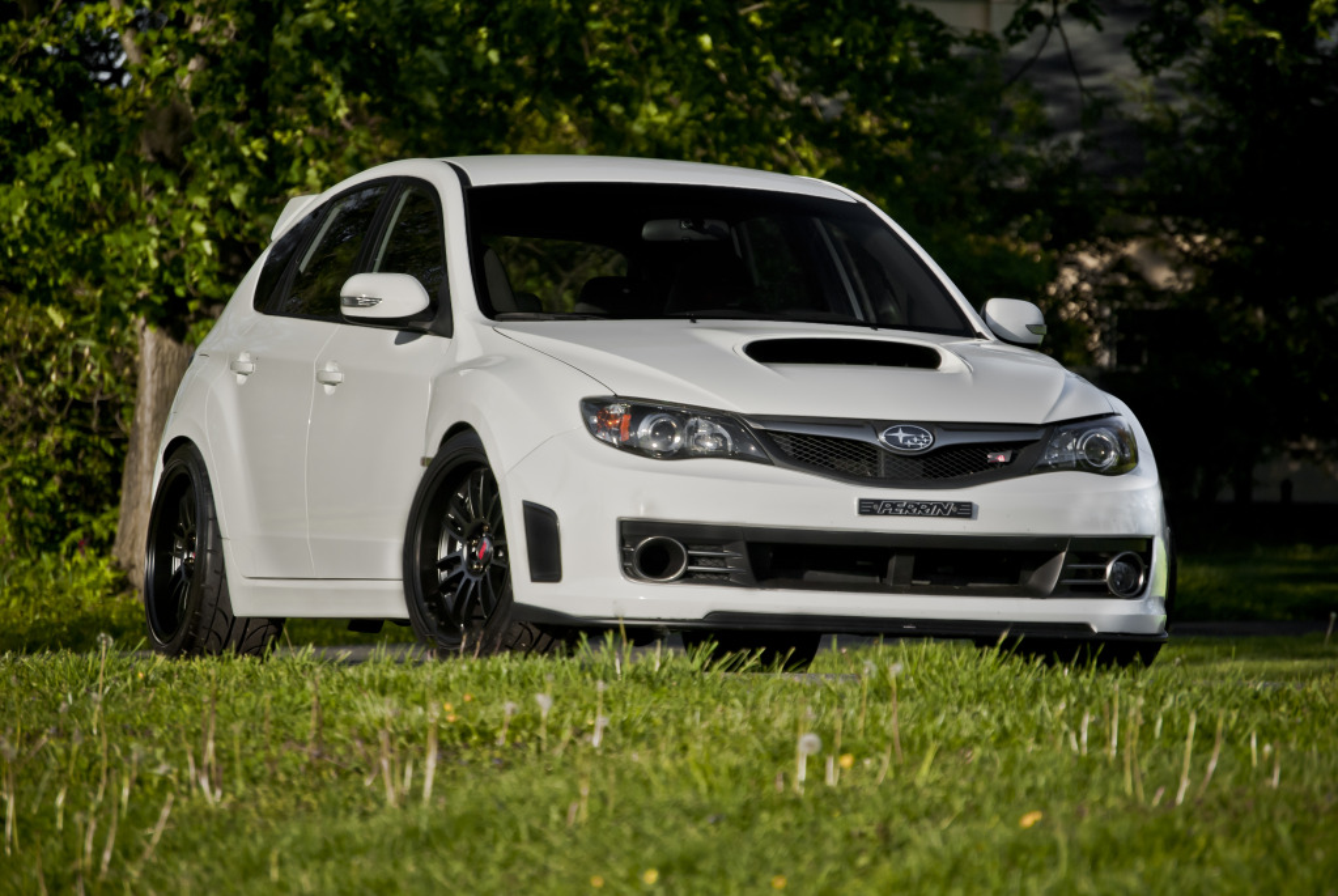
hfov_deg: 7.8
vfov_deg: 5.3
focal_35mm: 262
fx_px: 9769
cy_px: 448
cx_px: 669
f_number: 5.6
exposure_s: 1/250
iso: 100
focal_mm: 175
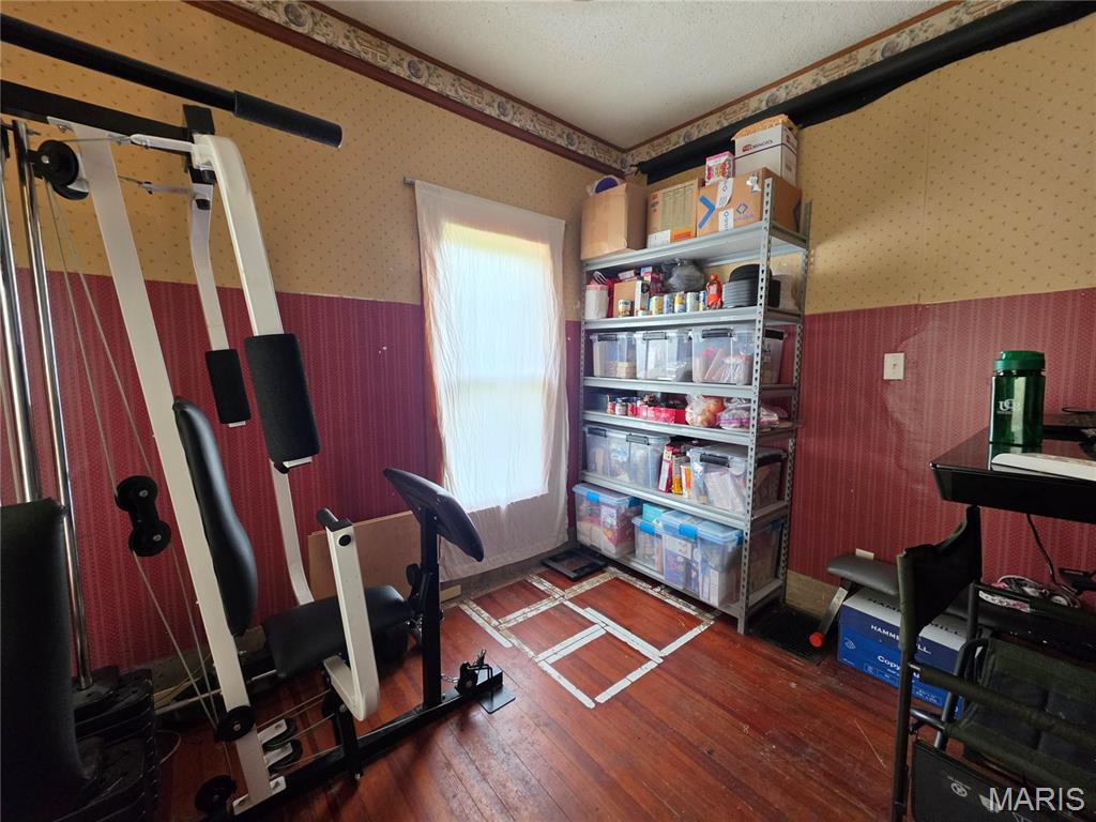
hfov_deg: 106.2
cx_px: 548
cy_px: 411
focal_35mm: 13
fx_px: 412
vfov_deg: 89.9
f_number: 1.9
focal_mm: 2.2
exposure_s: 1/60
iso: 320
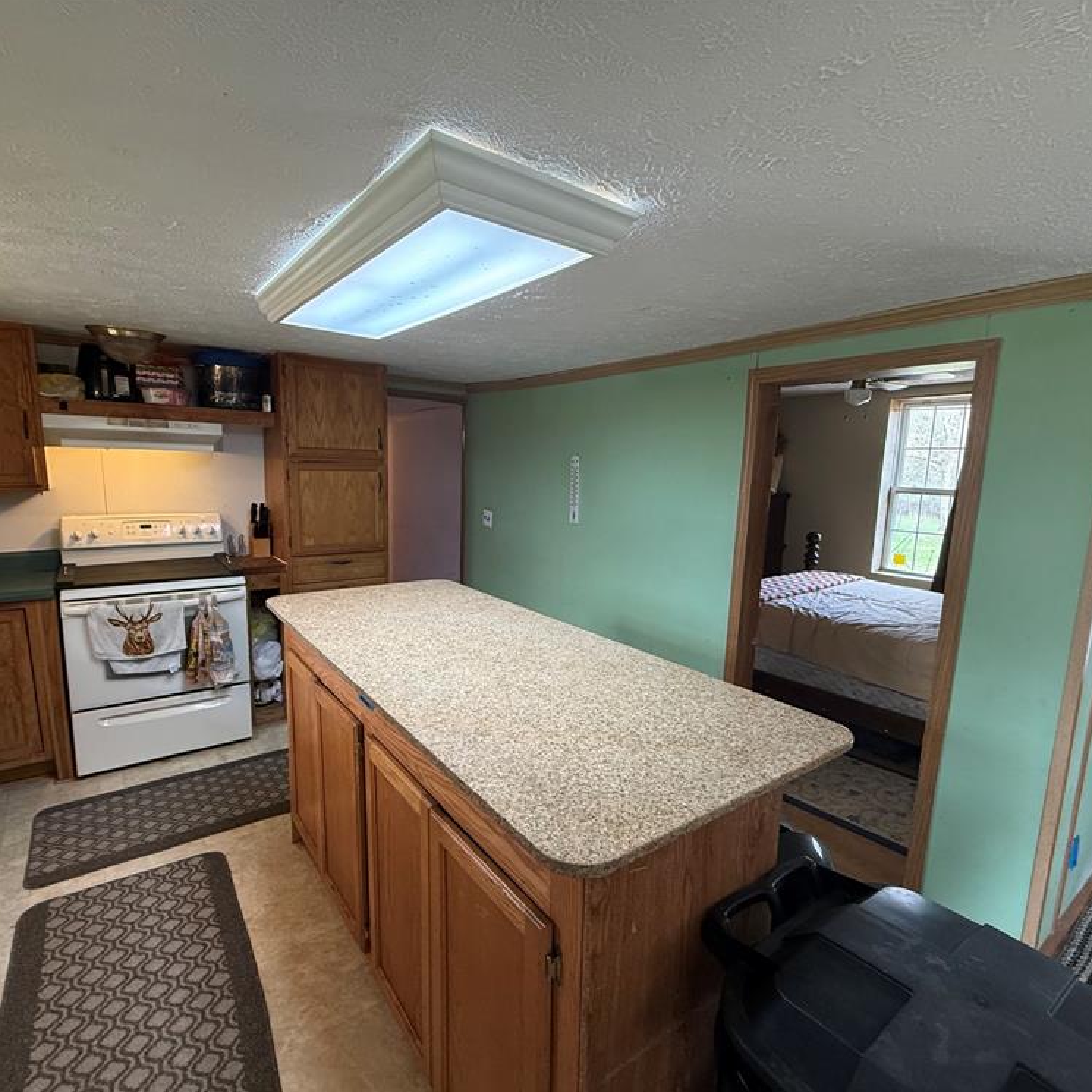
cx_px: 538
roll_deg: -2.2
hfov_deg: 84.0
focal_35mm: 17
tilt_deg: -6.9
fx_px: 607
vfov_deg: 84.0
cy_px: 554
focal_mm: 2.22
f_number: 2.2
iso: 320
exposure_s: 1/120
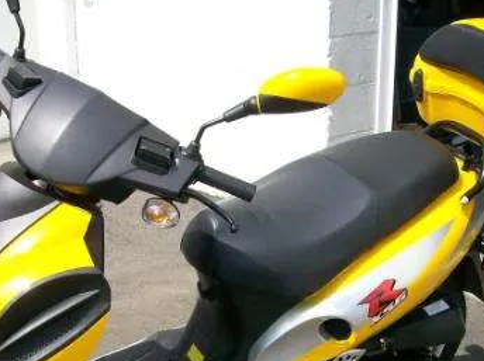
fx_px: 935
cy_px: 320
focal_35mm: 67
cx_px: 156
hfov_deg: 28.8
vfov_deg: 21.4
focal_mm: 6
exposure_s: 1/511
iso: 80
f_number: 4.8
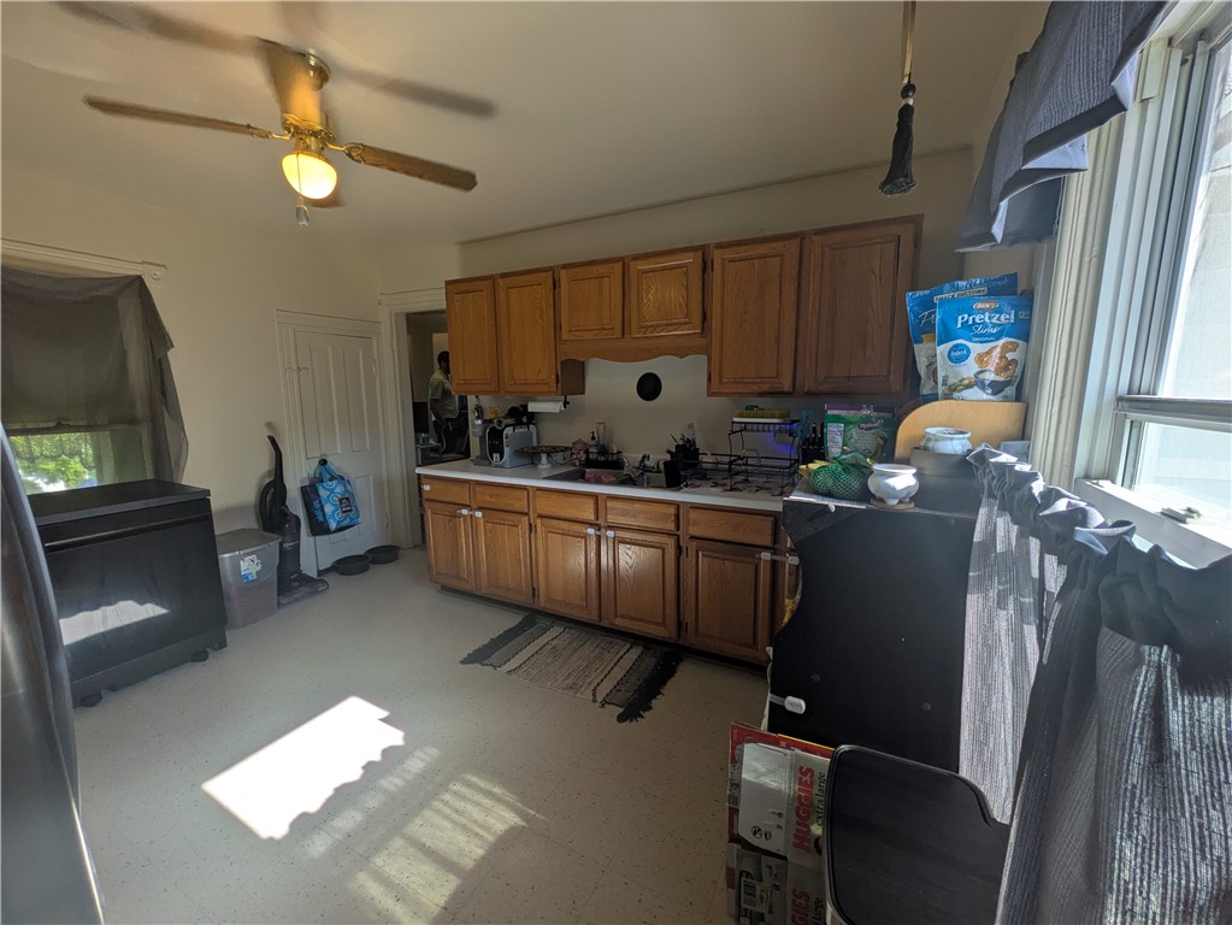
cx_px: 616
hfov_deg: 102.0
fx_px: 498
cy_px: 462
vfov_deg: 85.7
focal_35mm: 14
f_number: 2.2
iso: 38
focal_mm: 1.83
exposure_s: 1/137
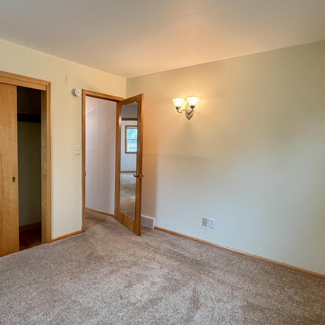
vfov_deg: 65.0
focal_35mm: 24
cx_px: 124
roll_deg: -1.4
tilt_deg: -4.5
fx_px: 255
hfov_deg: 64.2
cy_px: 166
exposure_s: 1/60
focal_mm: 2.22
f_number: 2.2
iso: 250
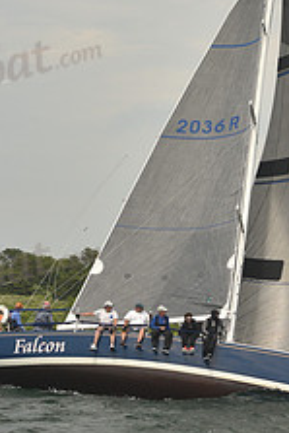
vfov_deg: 11.3
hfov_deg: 7.6
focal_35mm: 182
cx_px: 203
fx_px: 2188
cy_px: 153
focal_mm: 70
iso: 250
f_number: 6.3
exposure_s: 1/500
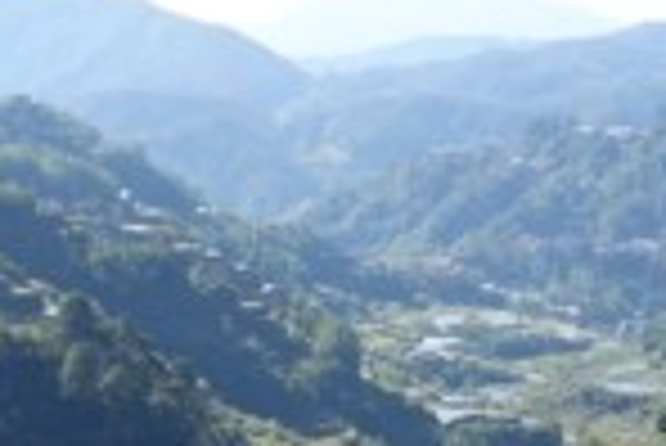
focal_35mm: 138
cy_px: 559
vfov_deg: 9.8
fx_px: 2555
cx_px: 86
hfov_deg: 14.7
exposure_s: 1/400
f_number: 4
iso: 100
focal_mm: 12.63
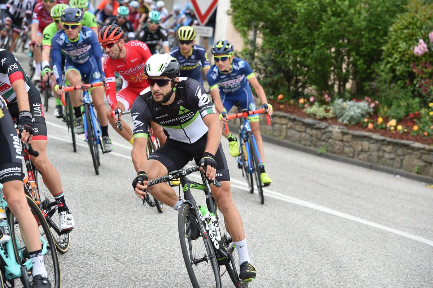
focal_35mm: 155
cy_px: 144
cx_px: 216
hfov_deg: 13.3
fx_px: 1863
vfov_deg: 8.8
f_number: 6.3
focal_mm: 155
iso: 1250
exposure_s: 1/800
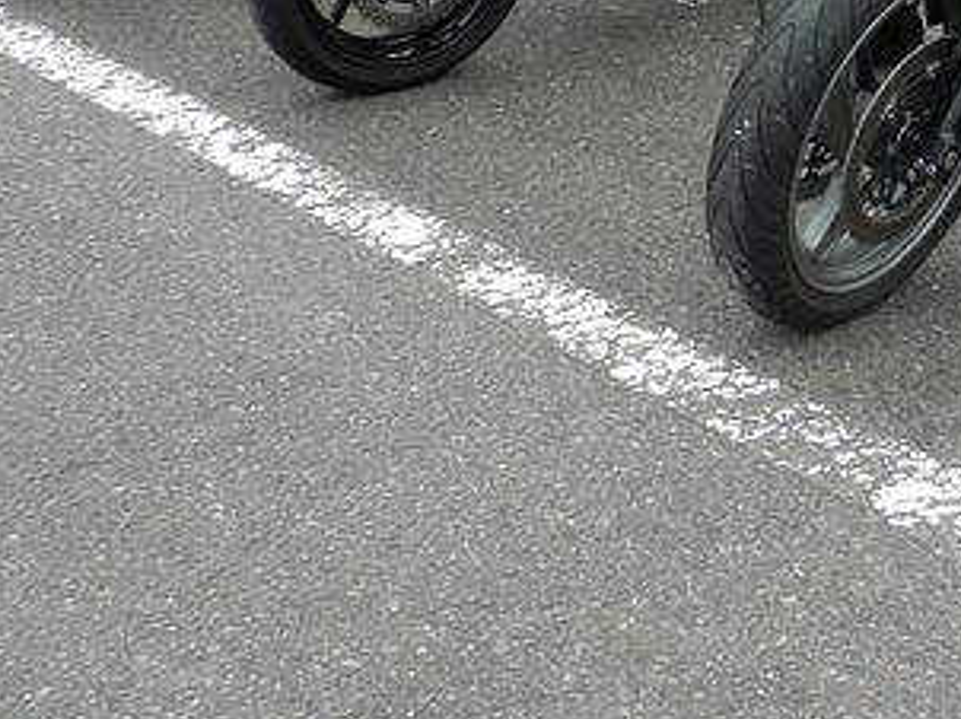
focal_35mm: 58
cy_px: -84
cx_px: 745
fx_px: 1609
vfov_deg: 23.5
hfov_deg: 32.5
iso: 160
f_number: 3.5
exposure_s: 1/320
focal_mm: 4.5
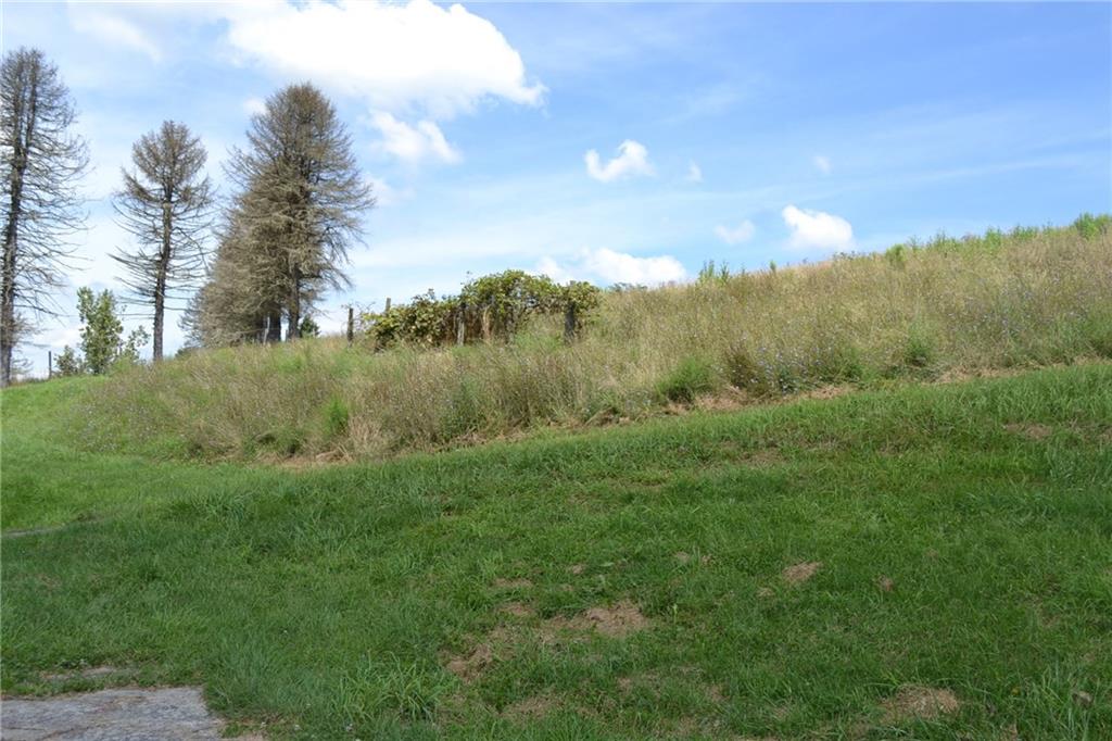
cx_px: 556
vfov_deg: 36.8
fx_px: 1112
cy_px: 370
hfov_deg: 53.1
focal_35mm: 36
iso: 100
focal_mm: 24
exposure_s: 1/200
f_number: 7.1
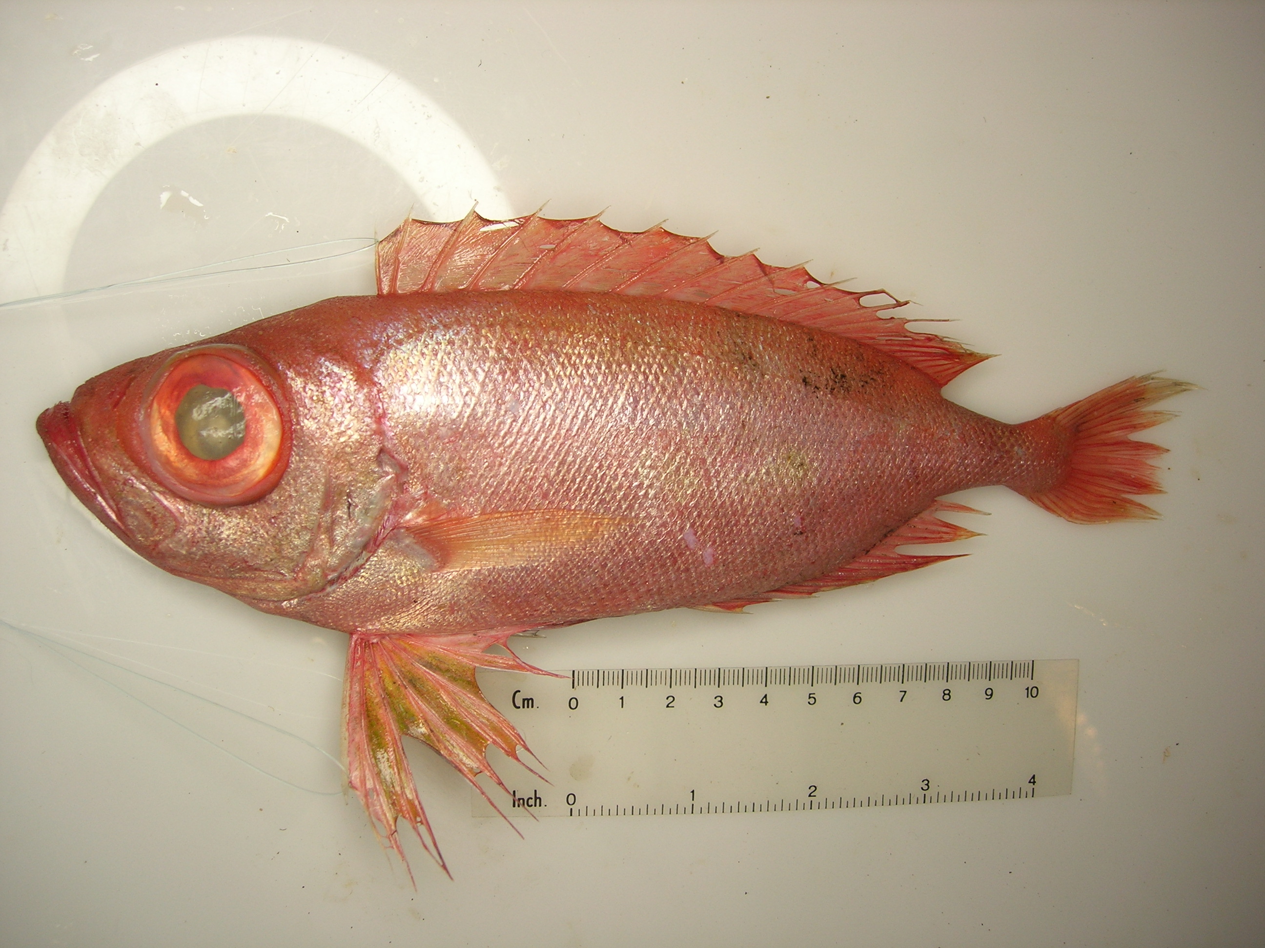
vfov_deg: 37.7
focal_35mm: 38
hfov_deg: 49.0
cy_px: 474
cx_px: 632
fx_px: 1389
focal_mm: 7.8
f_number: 2.8
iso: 64
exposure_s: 1/37.5
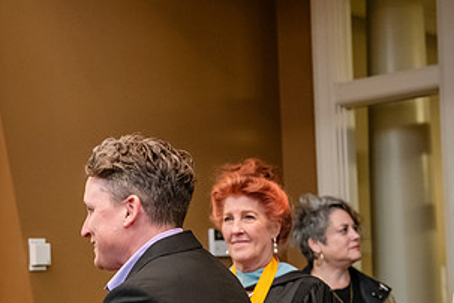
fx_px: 1160
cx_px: 37
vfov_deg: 14.7
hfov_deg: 21.6
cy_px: 263
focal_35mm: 92
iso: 4000
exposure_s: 1/200
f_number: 3.2
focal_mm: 48
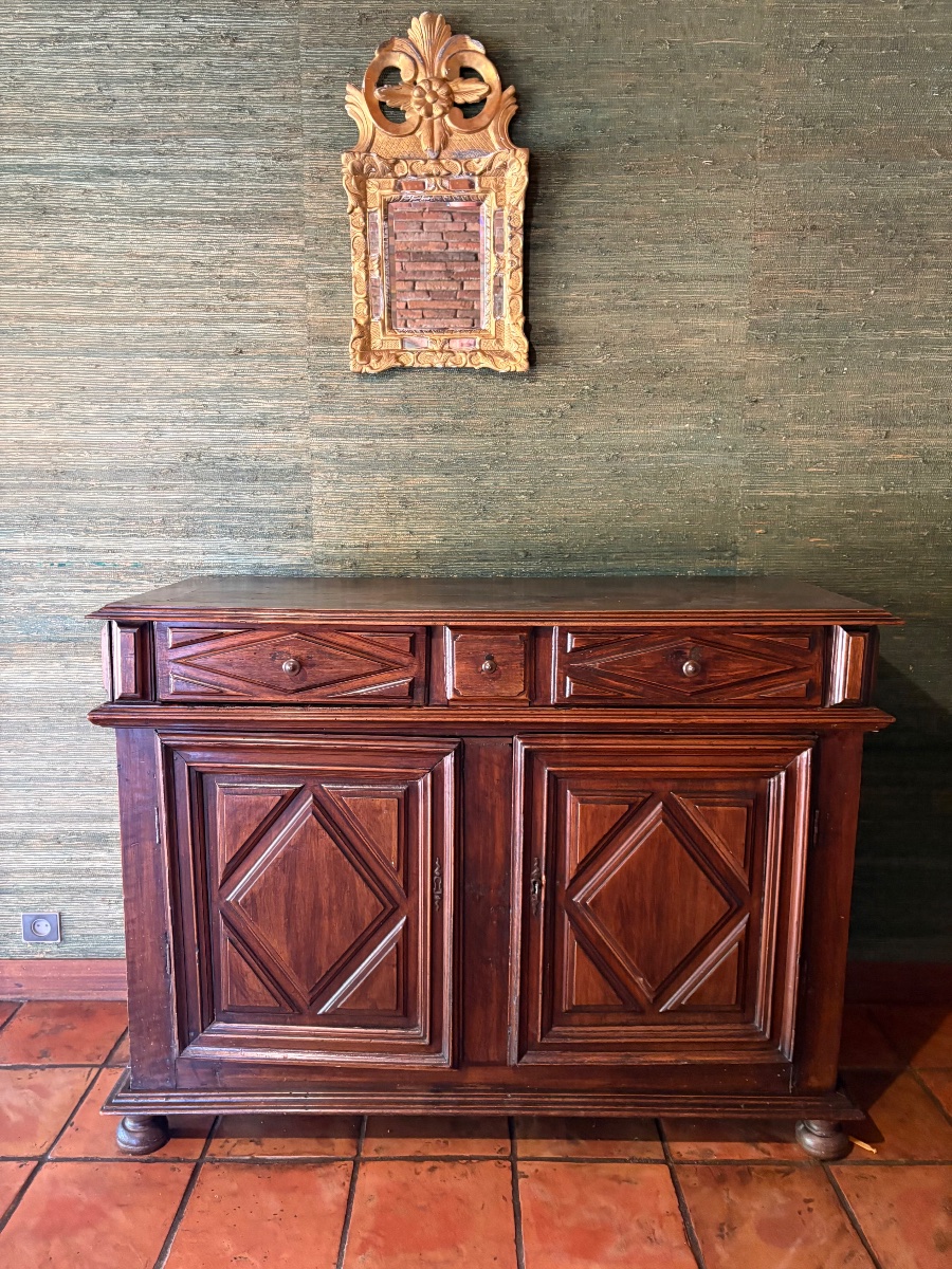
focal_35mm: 26
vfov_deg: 67.3
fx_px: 953
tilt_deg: -8.6
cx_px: 476
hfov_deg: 53.1
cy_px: 634
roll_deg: -0.4
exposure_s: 1/33
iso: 400
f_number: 1.6
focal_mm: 5.96
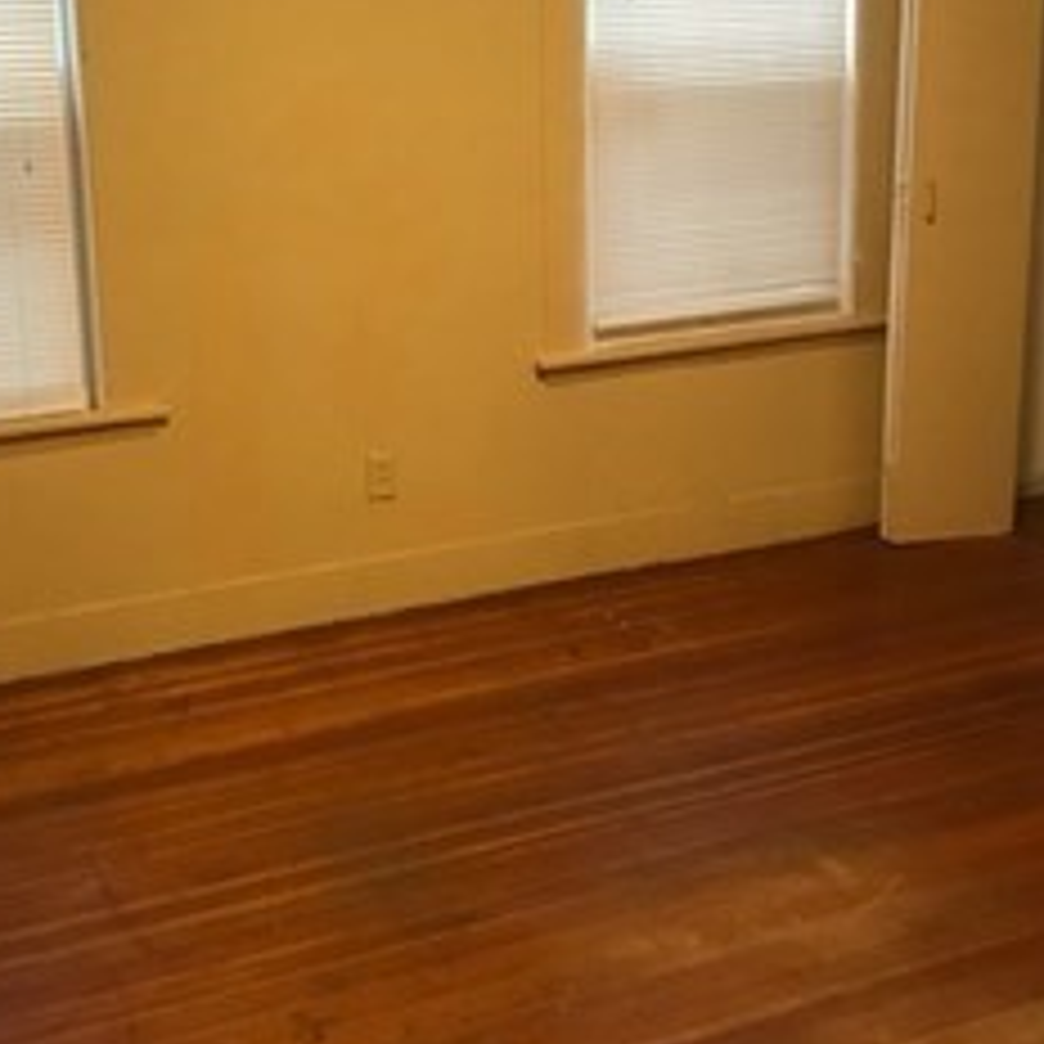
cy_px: 338
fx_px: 1638
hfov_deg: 35.2
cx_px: 410
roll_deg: +1.4
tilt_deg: -10.8
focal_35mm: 48
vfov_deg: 35.0
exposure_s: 1/15
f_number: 1.8
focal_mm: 3.99
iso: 64
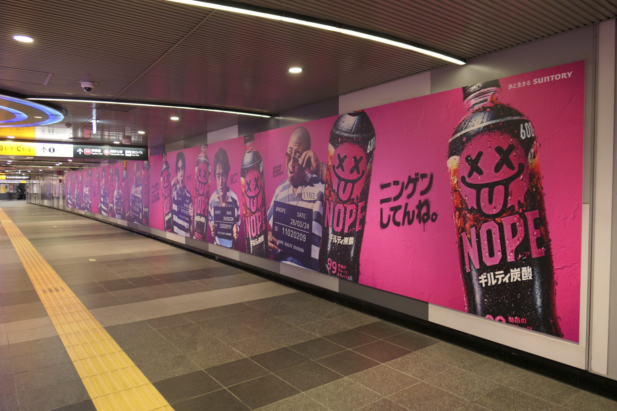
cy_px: 206
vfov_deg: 53.1
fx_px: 411
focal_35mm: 24
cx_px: 308
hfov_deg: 73.7
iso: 200
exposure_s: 1/60
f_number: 1.4
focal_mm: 8.8
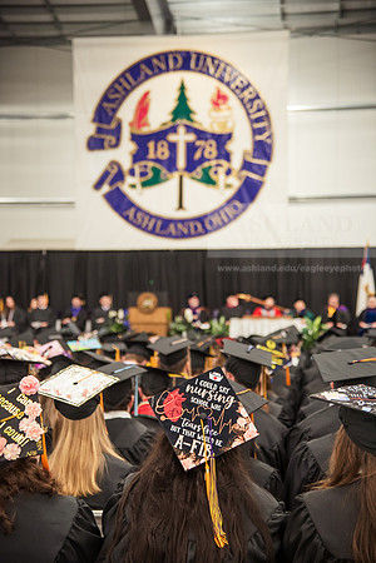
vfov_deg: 30.5
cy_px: 282
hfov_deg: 20.6
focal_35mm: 66
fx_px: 1034
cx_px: 188
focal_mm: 66
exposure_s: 1/125
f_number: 4
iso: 2000
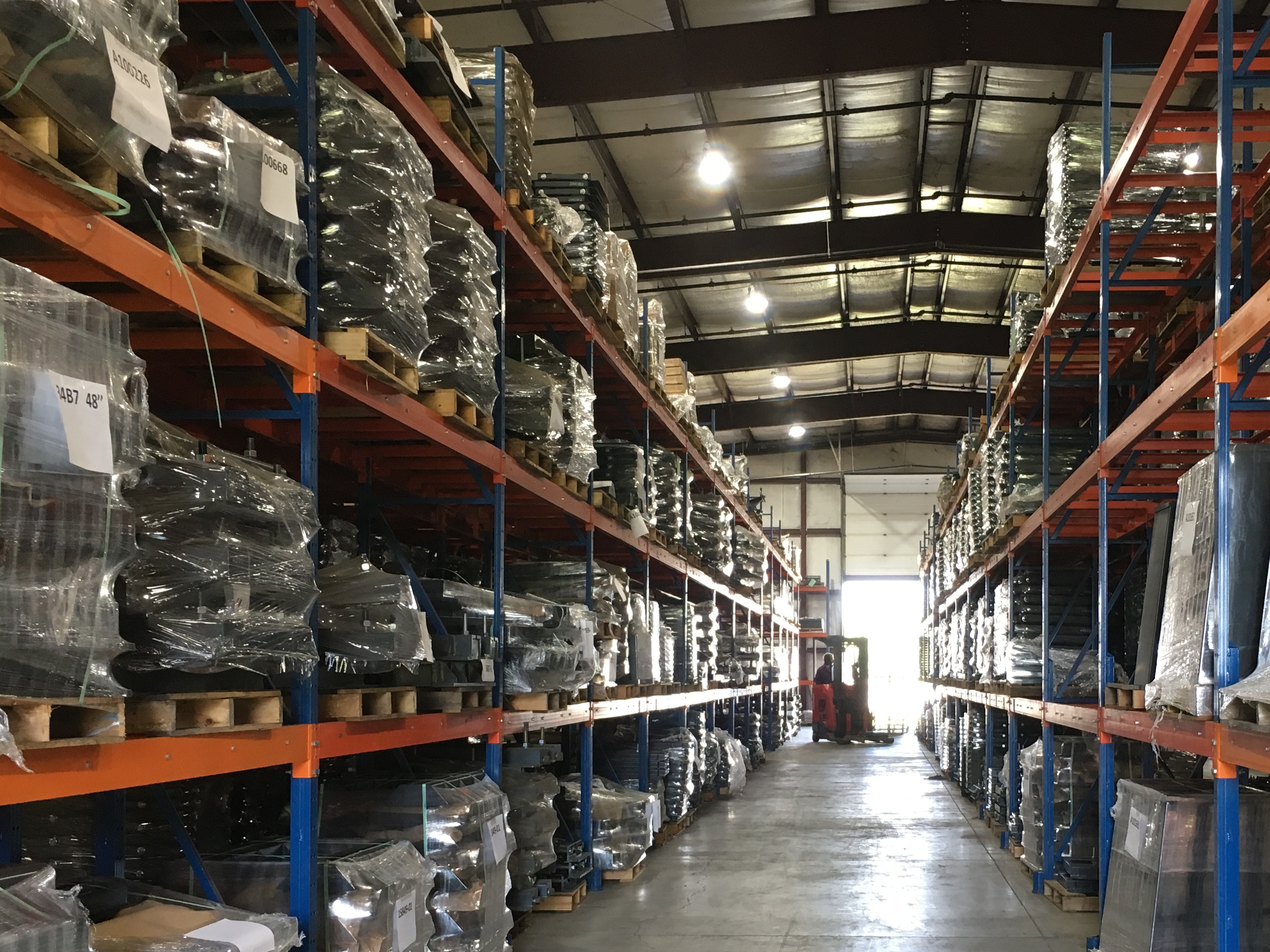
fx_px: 1578
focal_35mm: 43
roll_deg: -0.3
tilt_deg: +0.1
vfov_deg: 33.1
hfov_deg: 43.5
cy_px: 680
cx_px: 804
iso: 80
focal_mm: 4.15
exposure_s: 1/30
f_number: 2.2
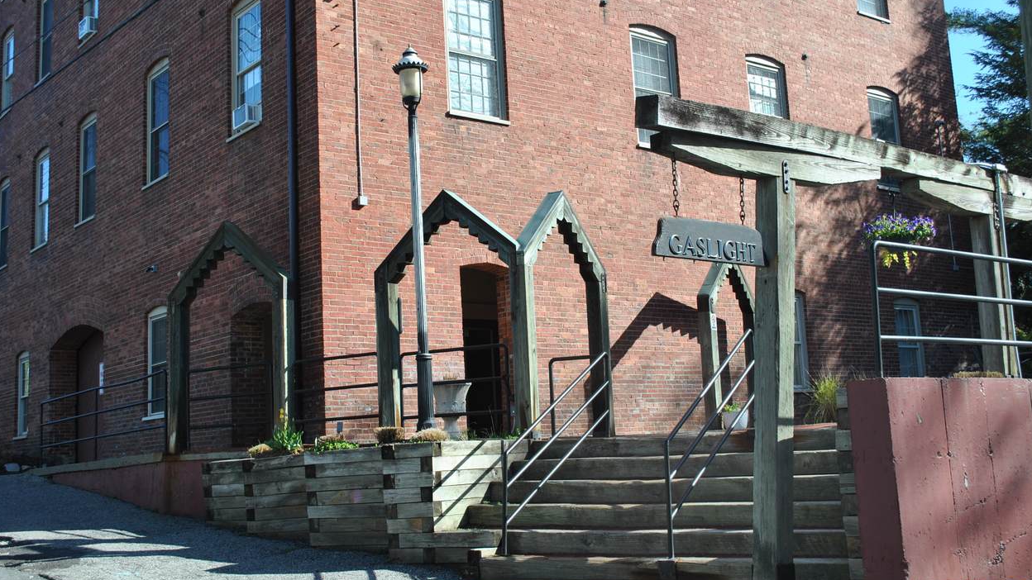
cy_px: 257
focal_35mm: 42
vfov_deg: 28.3
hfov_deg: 48.4
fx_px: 1149
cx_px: 510
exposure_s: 1/200
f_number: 7.1
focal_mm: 26
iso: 100
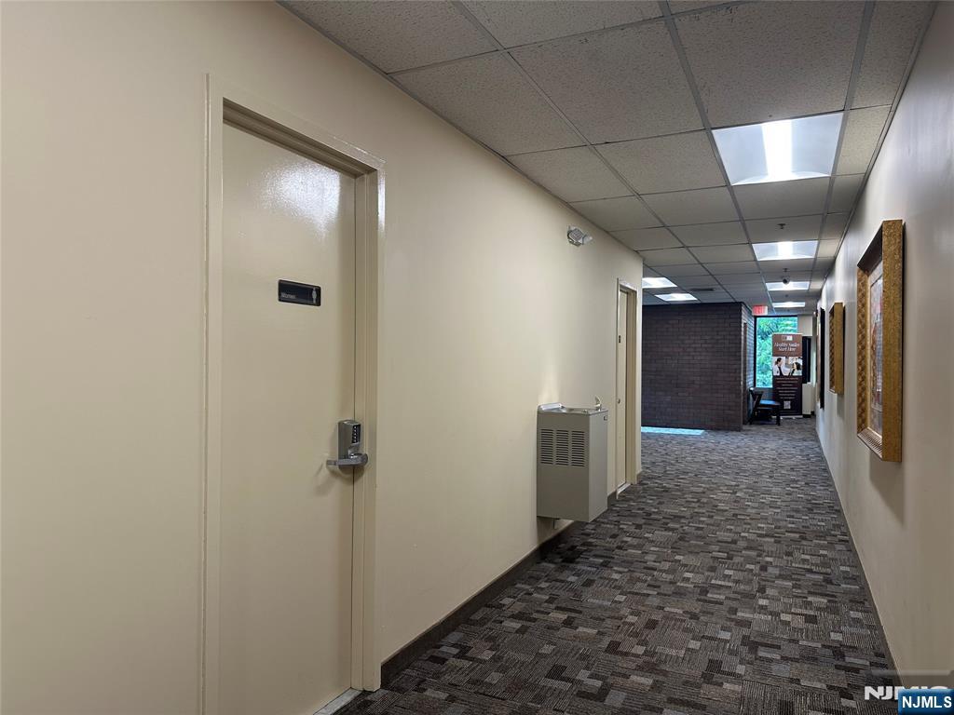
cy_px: 358
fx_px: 661
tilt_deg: +0.7
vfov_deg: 56.8
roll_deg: -0.3
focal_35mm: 24
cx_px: 477
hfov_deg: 71.6
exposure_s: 1/120
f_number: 1.78
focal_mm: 6.86
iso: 160
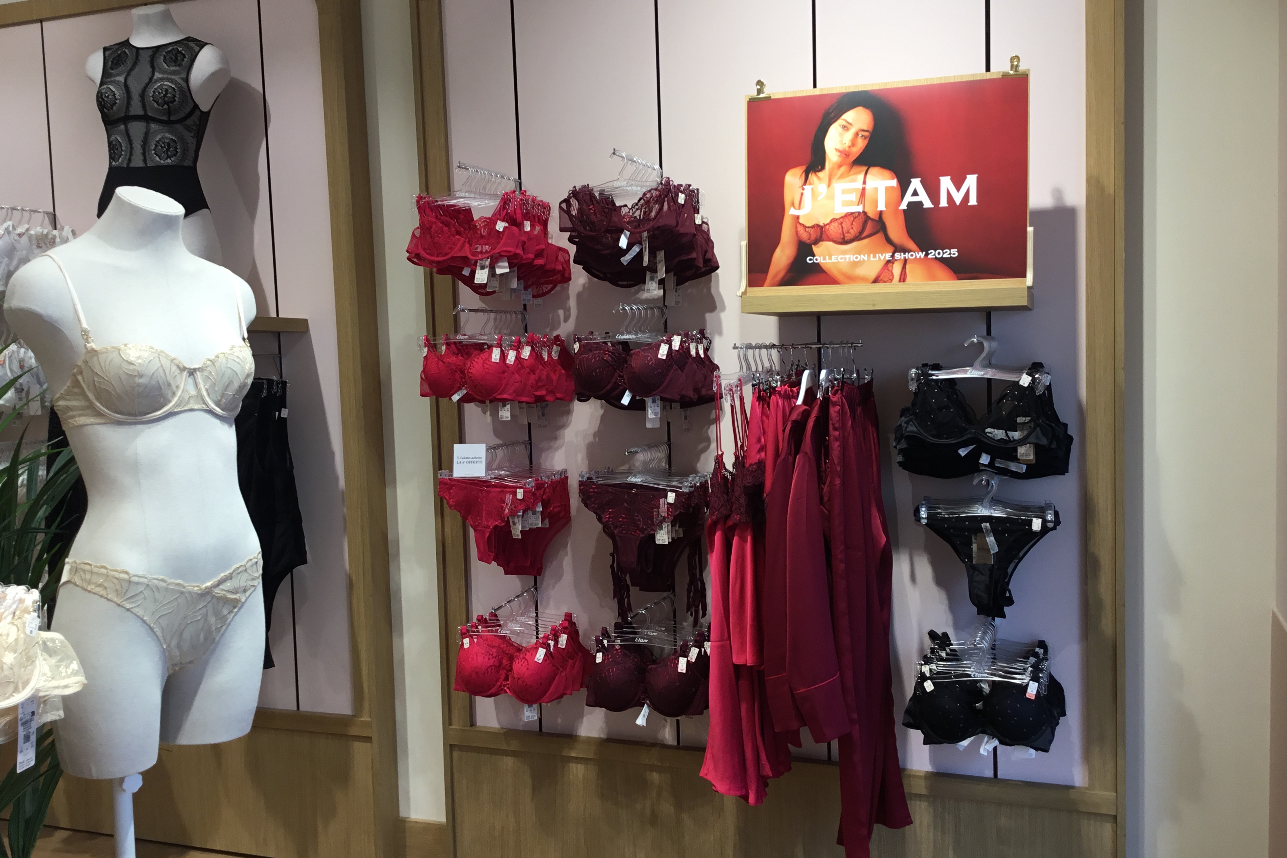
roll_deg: +2.3
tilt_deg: -4.3
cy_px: 398
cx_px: 636
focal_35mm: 33
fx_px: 1180
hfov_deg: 57.2
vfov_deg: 39.9
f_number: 2.4
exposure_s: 1/50
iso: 25
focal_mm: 3.3
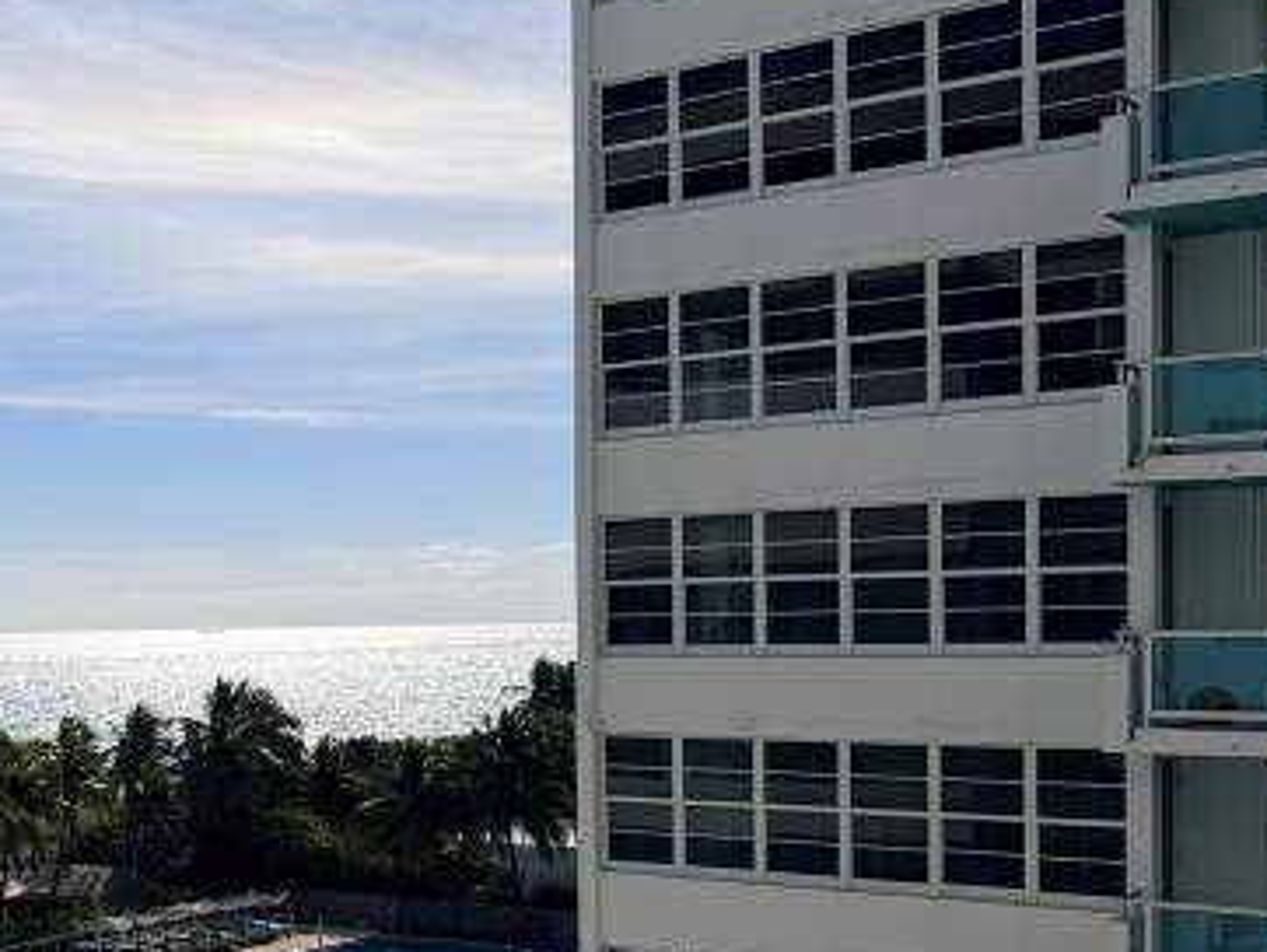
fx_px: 1941
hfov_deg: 32.4
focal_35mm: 53
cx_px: -84
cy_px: 668
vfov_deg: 27.3
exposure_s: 1/17544
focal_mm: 6.76
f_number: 1.78
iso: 80
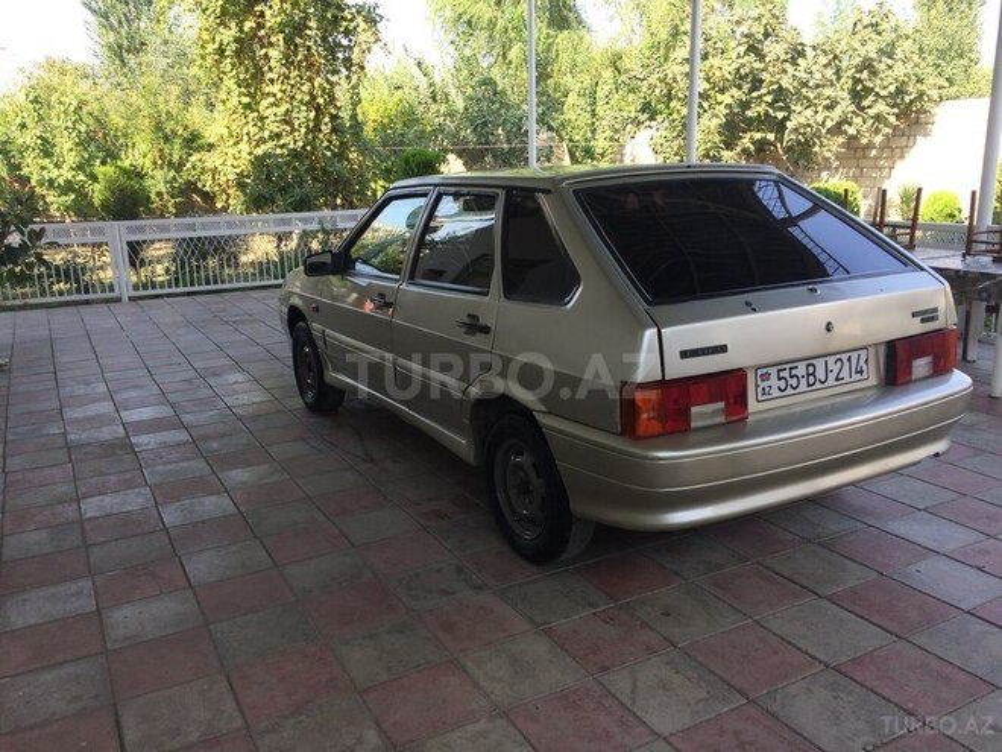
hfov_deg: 61.7
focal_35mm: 29
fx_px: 839
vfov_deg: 48.2
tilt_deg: -14.9
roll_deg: +0.6
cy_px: 376
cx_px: 501
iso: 32
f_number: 2.2
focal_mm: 4.15
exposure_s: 1/366
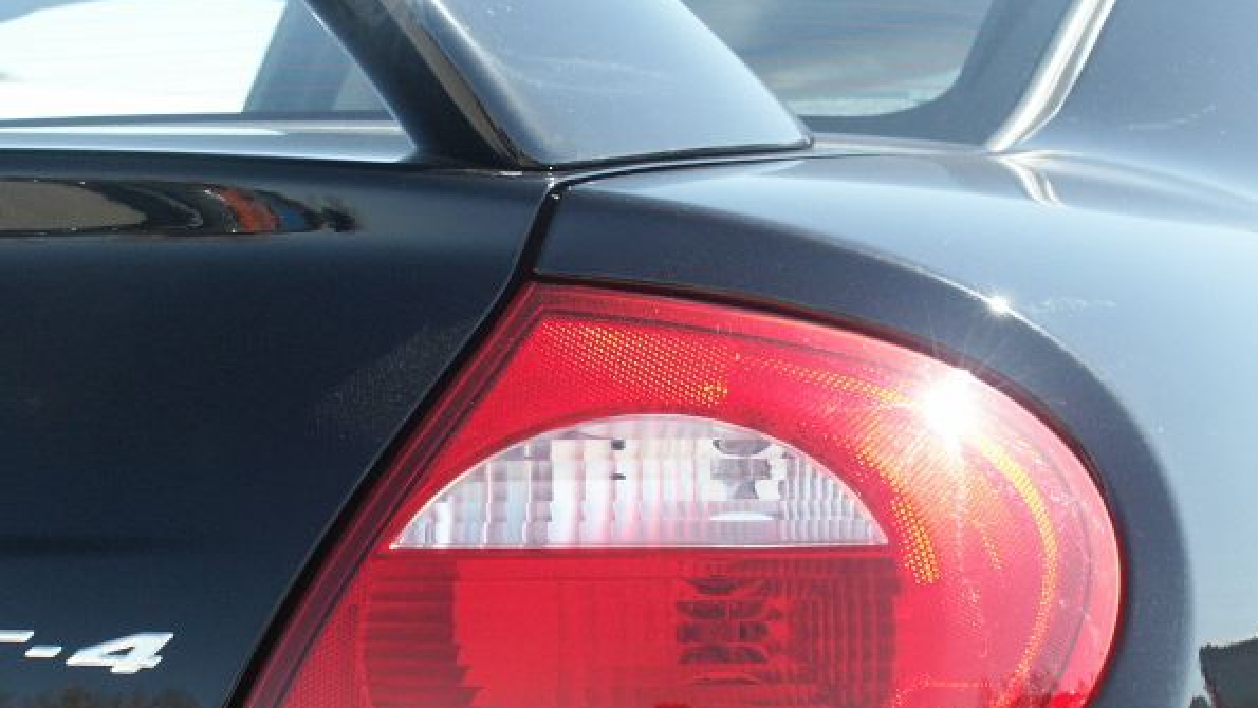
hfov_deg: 17.0
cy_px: 427
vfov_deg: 9.6
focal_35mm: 126
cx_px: 575
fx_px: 4204
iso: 125
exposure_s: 1/250
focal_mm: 21.35
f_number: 4.5
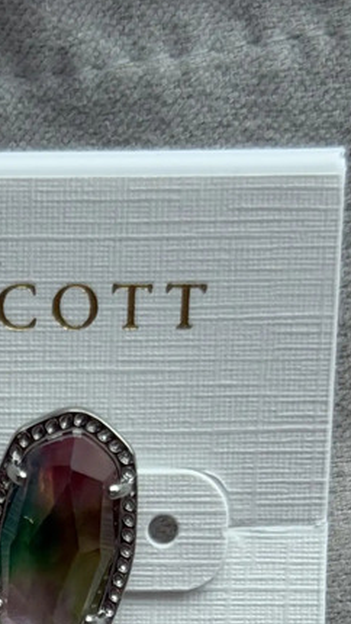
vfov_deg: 12.7
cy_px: 866
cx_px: -162
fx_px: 2679
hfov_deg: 7.4
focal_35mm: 162
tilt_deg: -80.0
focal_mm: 6.76
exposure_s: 1/657
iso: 64
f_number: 1.78
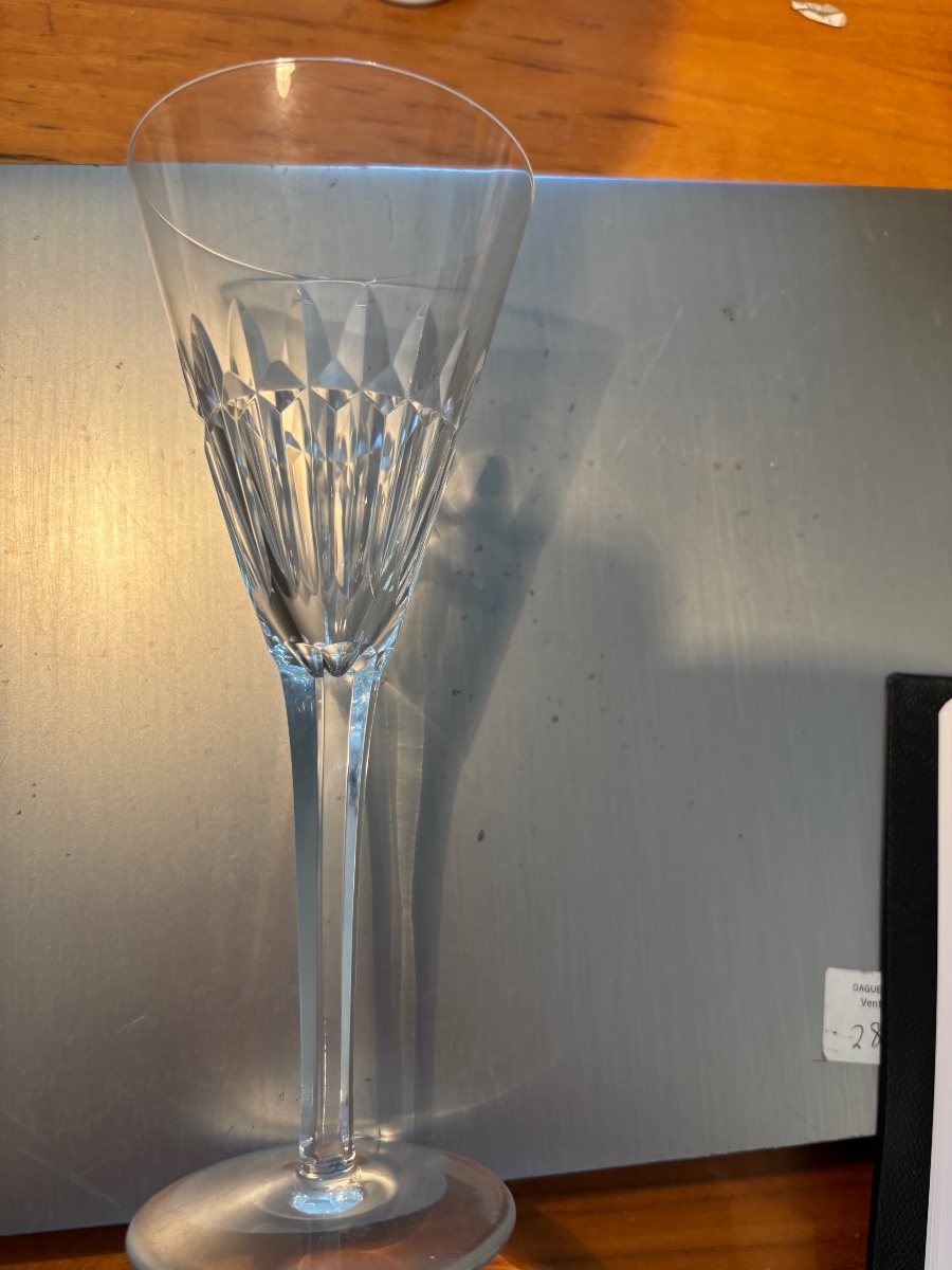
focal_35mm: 26
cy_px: 635
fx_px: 953
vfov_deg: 67.3
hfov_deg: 53.1
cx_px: 476
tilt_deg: -76.4
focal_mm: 5.96
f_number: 1.6
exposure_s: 1/50
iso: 125
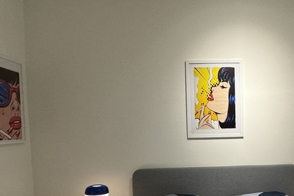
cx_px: 215
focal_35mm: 35
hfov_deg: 52.4
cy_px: 138
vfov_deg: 37.2
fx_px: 286
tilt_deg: -2.4
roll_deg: +1.1
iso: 200
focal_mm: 2.22
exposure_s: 1/100
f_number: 2.2
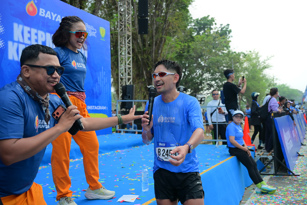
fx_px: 290
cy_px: 102
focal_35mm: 34
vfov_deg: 38.9
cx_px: 154
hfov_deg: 55.8
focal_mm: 34
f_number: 4
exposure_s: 1/1000
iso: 800
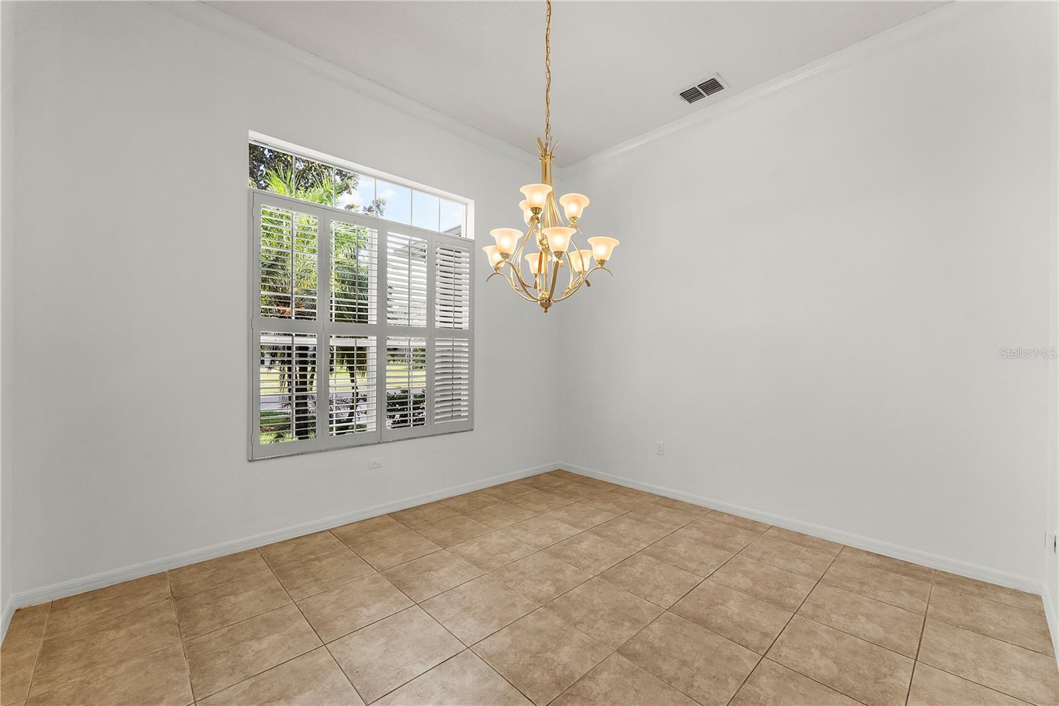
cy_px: 353
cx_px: 530
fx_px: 412
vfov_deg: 81.2
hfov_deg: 104.3
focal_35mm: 14
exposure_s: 1/125
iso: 1600
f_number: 10
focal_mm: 14
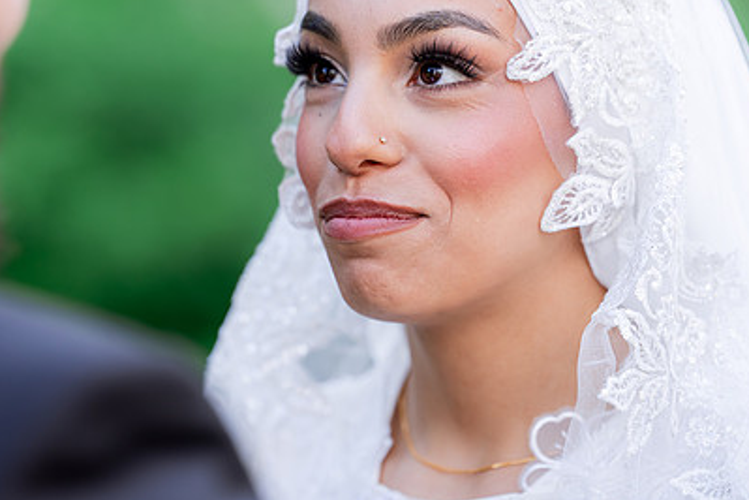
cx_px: 360
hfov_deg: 9.4
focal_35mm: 218
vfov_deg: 6.3
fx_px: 4535
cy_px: 255
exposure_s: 1/1000
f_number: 2.5
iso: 200
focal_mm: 150
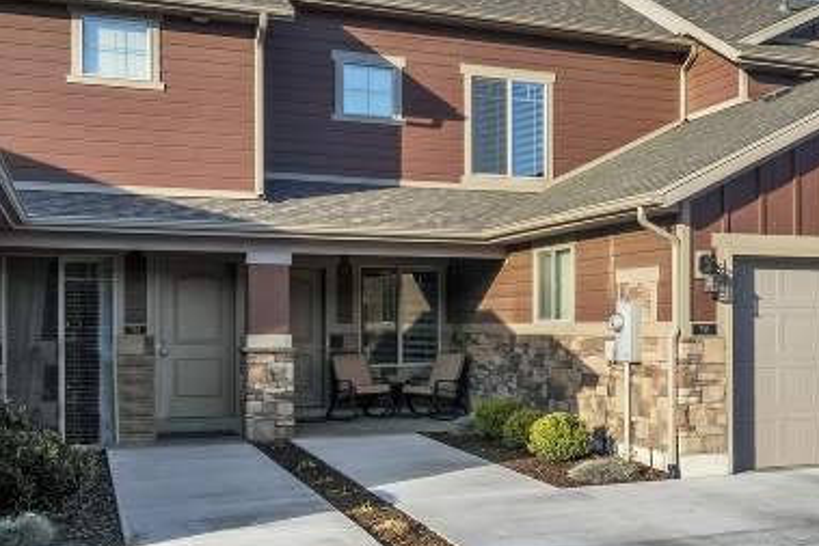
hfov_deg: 38.4
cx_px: 689
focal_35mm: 49
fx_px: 1115
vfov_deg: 27.5
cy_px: 303
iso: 200
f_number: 11
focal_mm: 29
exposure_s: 1/160
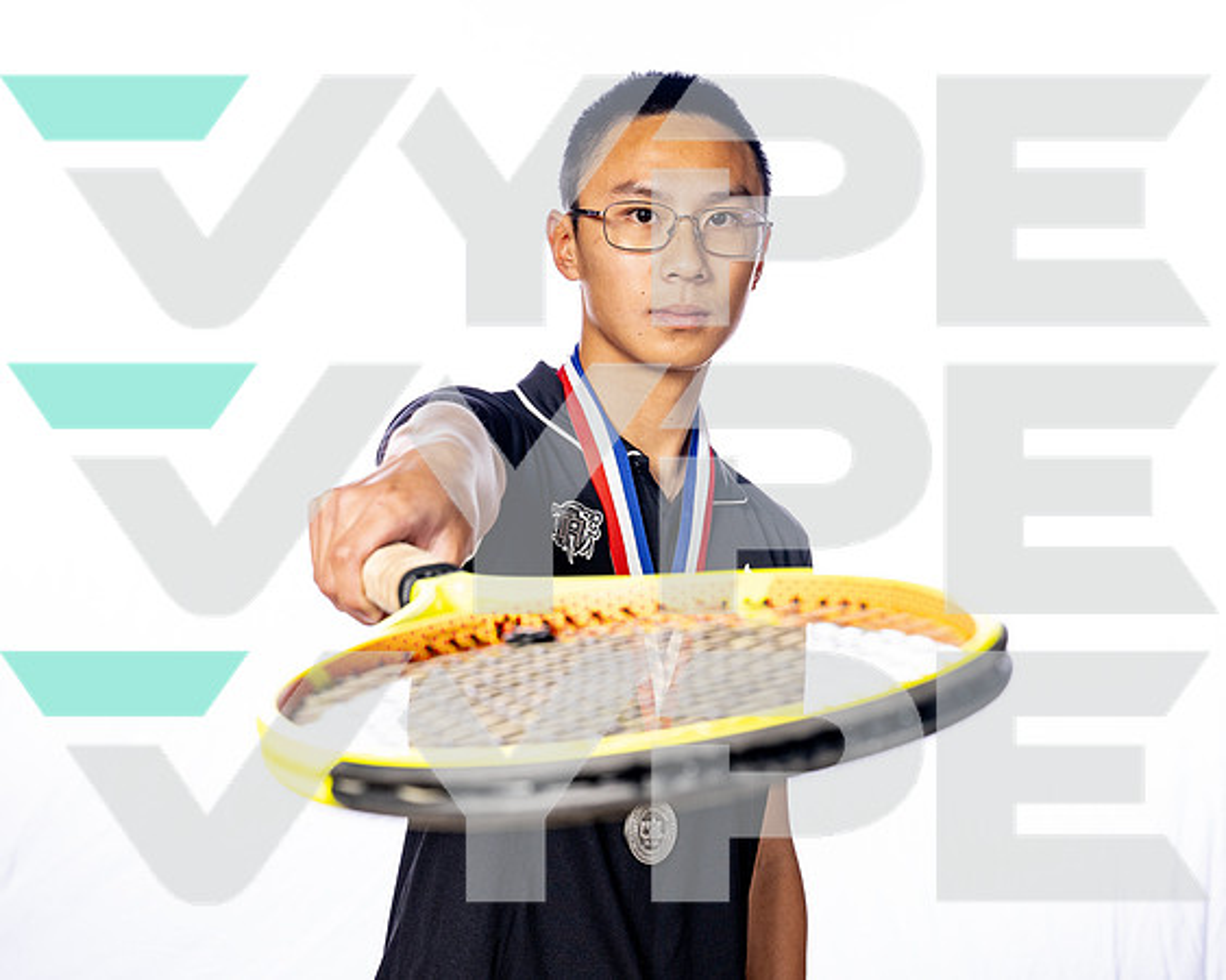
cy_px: 490
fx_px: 2410
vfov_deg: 23.0
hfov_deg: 28.5
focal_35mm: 66
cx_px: 613
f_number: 7.1
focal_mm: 59
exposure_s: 1/250
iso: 250
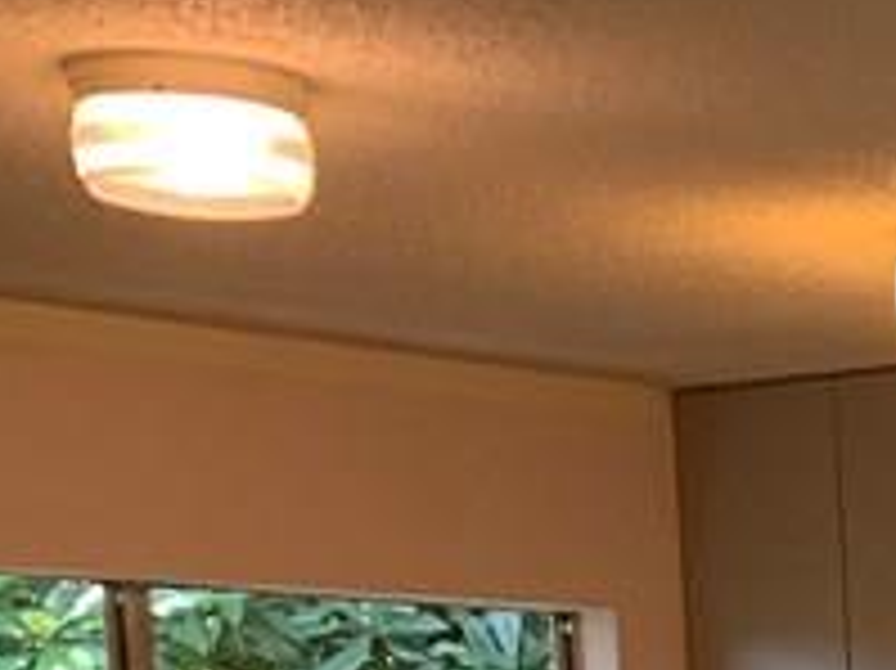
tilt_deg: -6.4
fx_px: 3466
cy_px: 1336
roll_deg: +0.1
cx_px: 2121
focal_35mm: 134
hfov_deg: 12.0
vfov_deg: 10.2
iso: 80
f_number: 1.8
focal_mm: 4.25
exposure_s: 1/60
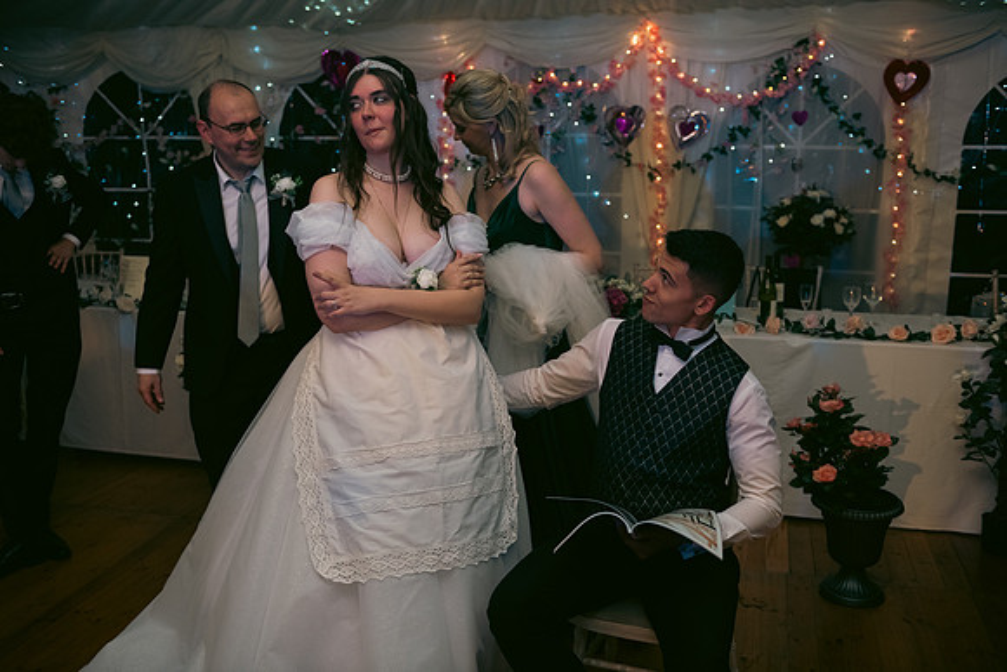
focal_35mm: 36
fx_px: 1007
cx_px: 504
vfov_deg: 36.9
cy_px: 336
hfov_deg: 53.1
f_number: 3.5
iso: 800
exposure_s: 1/160
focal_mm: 36
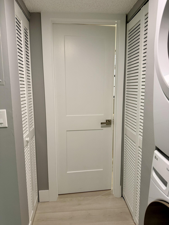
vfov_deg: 71.6
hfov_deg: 56.8
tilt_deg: -7.8
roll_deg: +1.7
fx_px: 156
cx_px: 84
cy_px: 112
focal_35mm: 24
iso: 160
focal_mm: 6.76
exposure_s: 1/120
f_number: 1.78
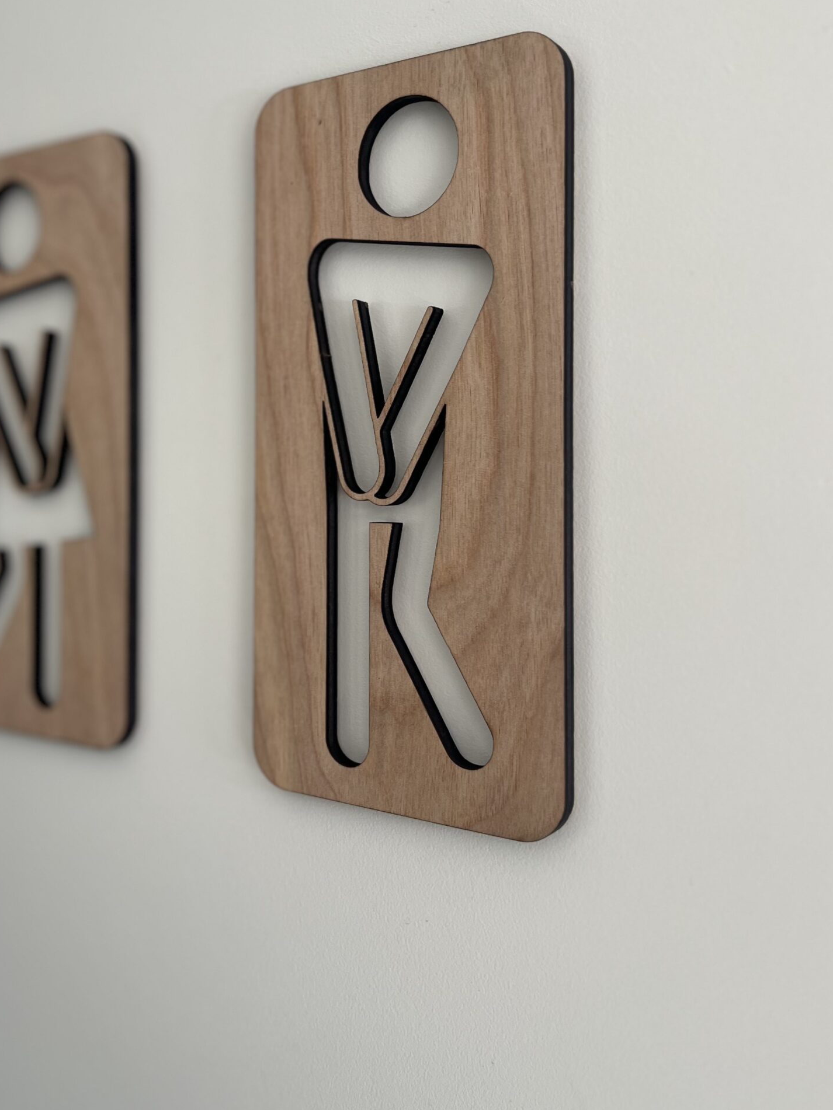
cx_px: 339
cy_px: 439
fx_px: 1123
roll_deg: +0.3
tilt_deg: +1.3
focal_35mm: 35
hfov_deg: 40.5
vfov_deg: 52.2
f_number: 1.5
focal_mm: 5.7
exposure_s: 1/121
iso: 50
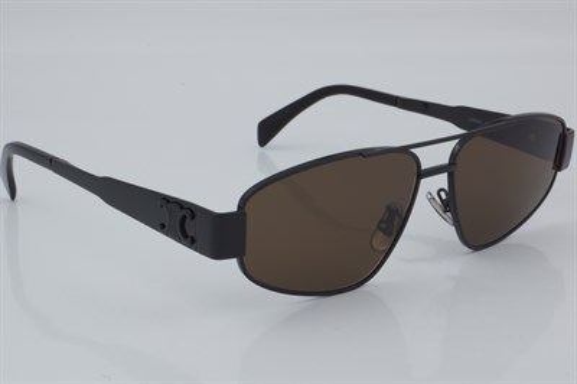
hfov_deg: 27.0
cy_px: 192
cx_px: 288
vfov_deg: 18.2
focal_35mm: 75
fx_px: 1201
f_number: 32
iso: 100
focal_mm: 50
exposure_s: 1/4
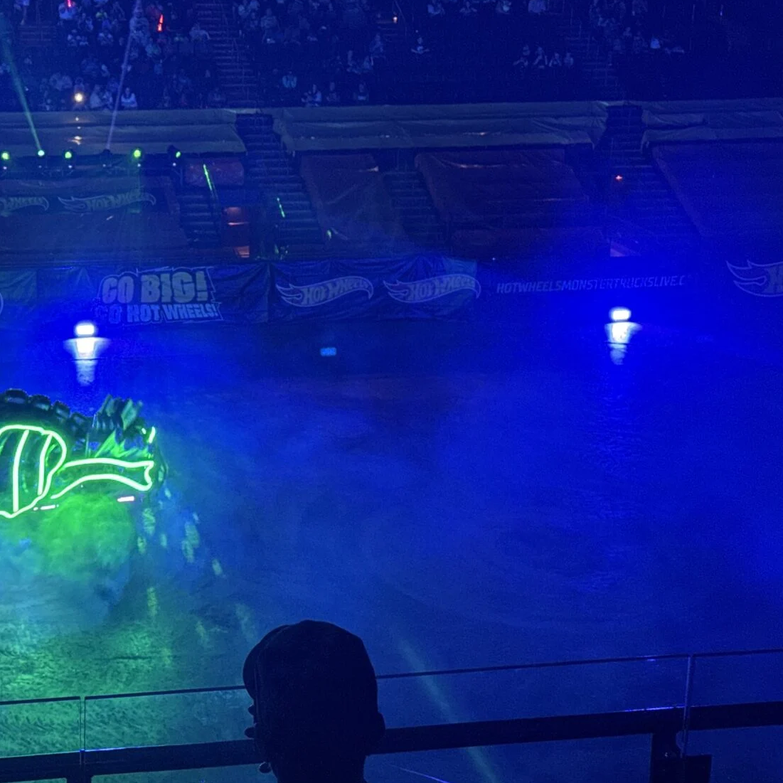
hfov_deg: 23.1
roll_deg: -0.8
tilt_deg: -18.0
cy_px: 326
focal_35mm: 74
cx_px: 204
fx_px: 1894
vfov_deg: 23.3
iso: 640
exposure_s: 1/23
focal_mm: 6.76
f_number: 1.78
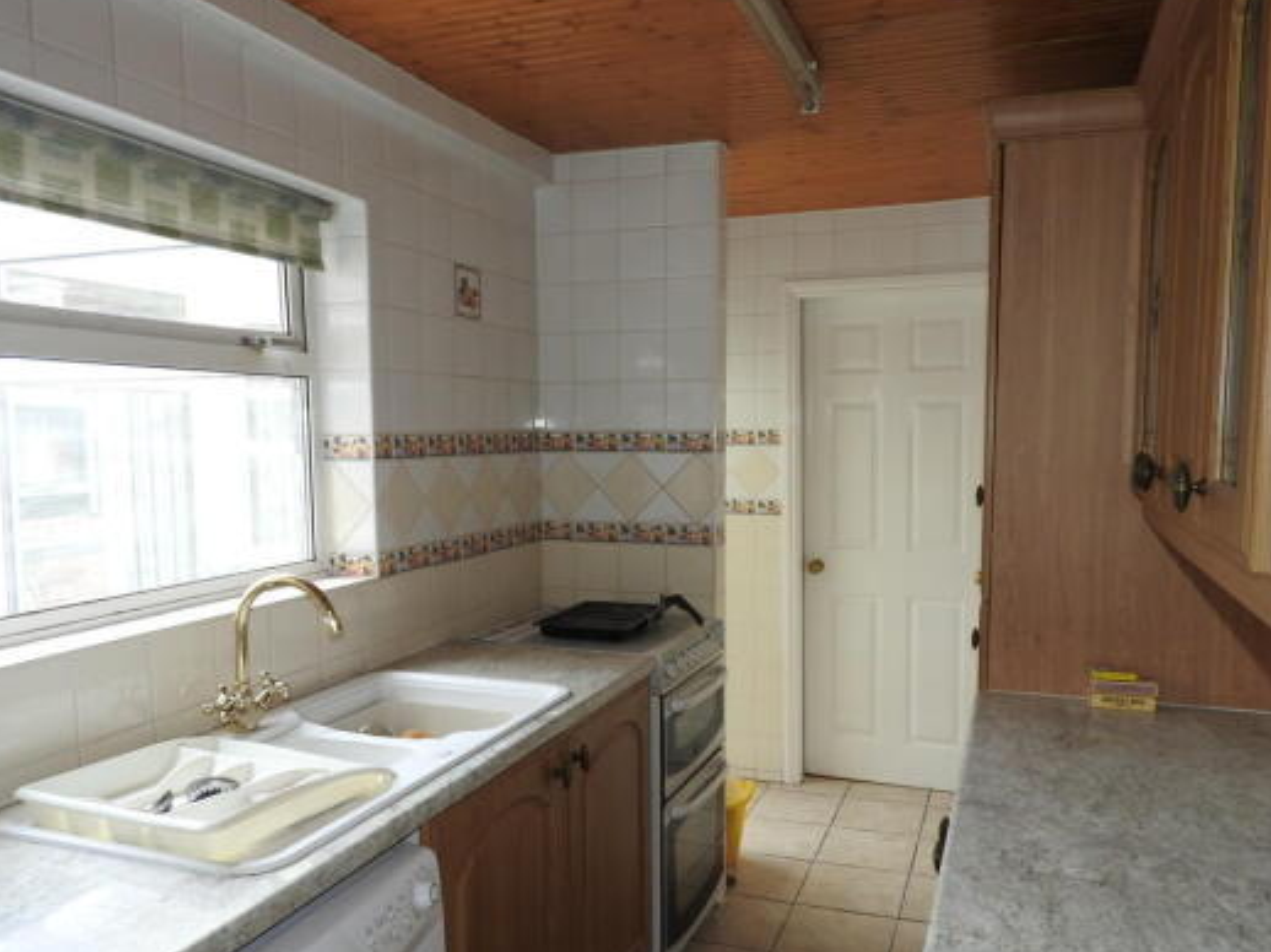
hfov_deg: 65.3
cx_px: 656
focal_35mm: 27
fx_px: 991
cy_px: 519
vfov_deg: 51.2
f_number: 3.3
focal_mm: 4.3
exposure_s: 1/30
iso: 100
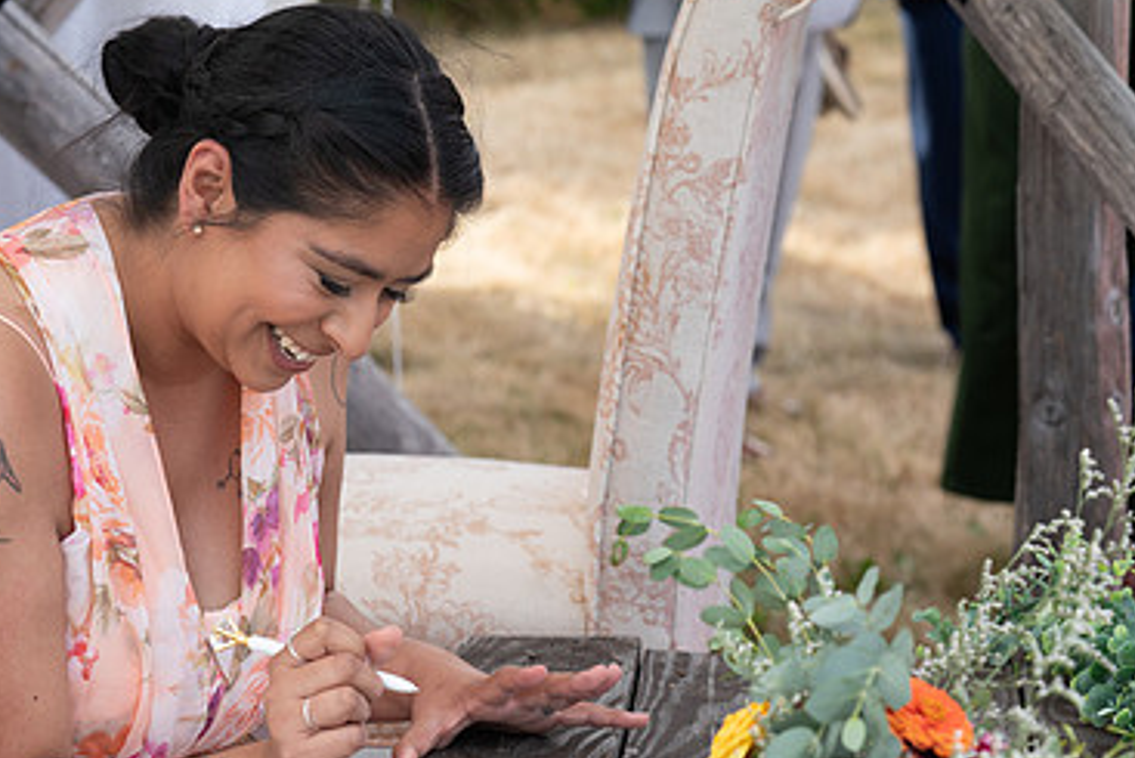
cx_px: 328
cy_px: 404
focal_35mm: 106
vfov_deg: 12.9
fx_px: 3343
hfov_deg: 19.2
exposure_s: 1/400
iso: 400
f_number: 5
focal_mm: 67
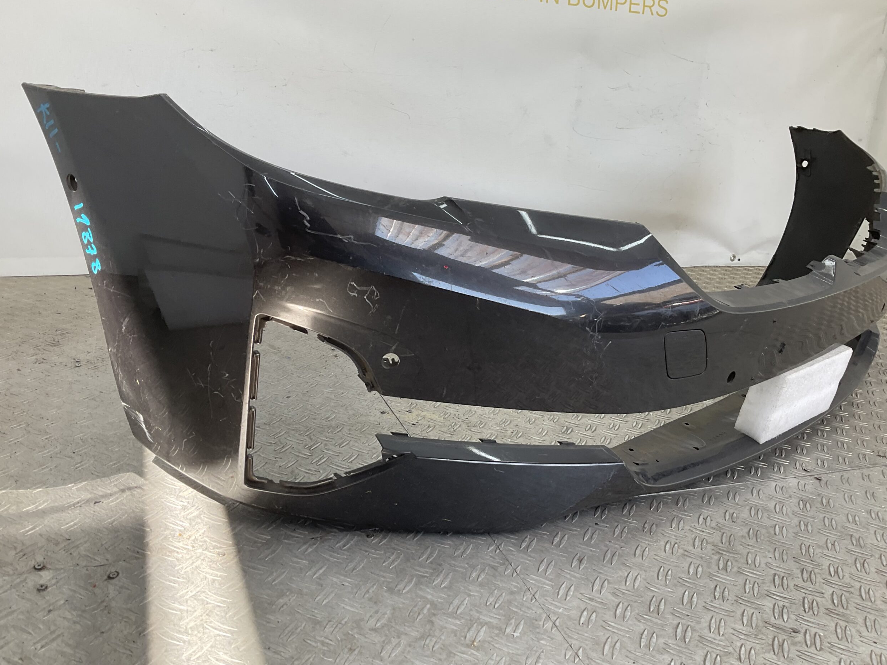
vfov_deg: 46.8
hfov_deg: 60.0
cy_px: 322
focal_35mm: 30
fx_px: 769
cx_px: 429
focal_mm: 3
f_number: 1.8
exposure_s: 1/130
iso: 16
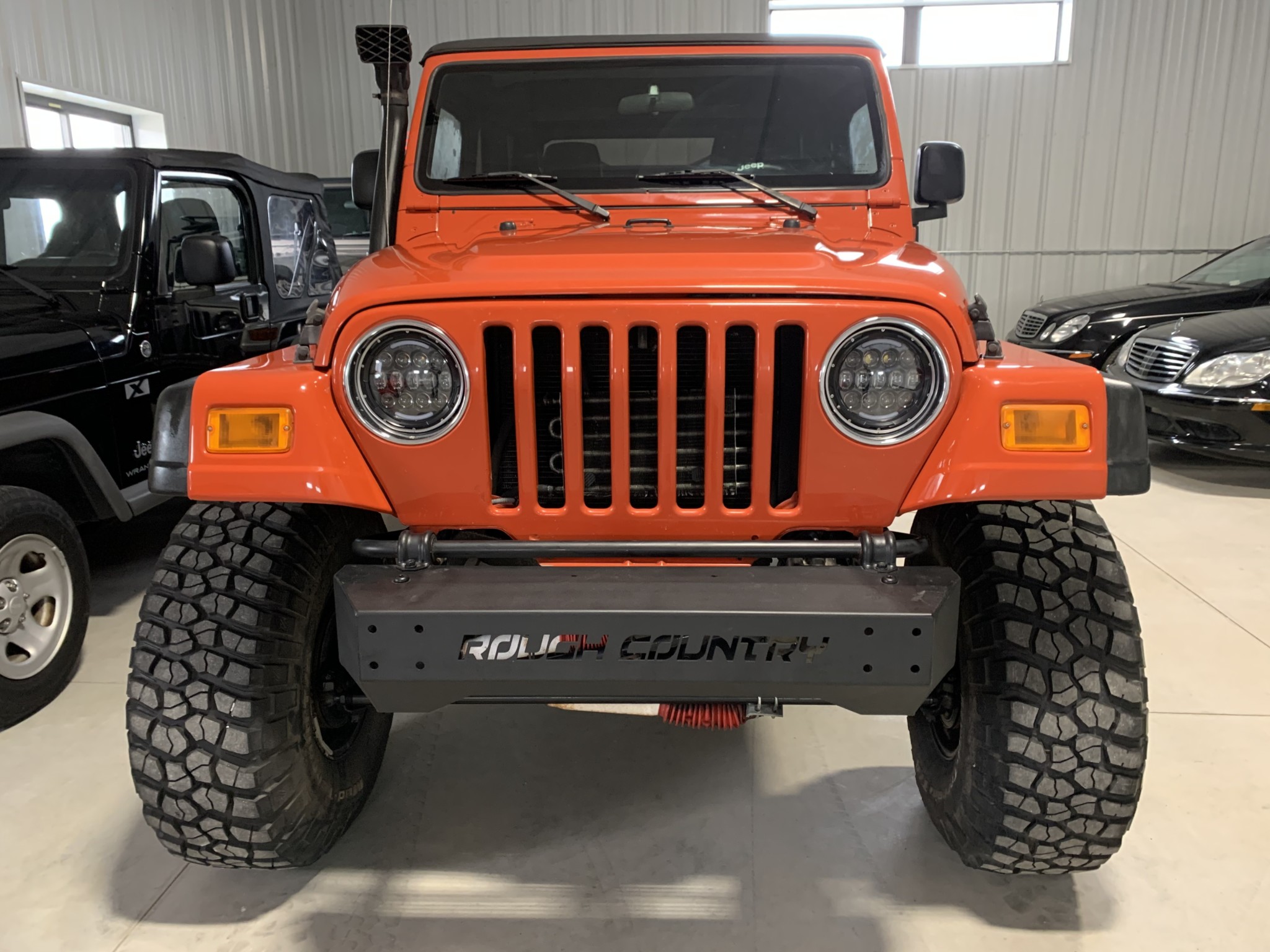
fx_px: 954
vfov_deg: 53.1
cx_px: 635
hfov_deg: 67.3
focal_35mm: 26
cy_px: 476
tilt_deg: -12.3
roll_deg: +0.4
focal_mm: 4.25
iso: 400
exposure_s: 1/53
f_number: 1.8
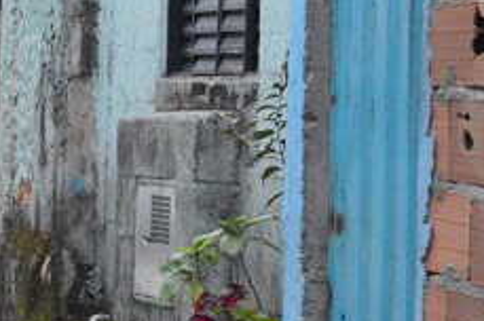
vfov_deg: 4.5
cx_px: -337
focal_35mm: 307
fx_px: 4122
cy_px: 173
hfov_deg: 6.6
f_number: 5.3
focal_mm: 48
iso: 3200
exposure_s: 1/125
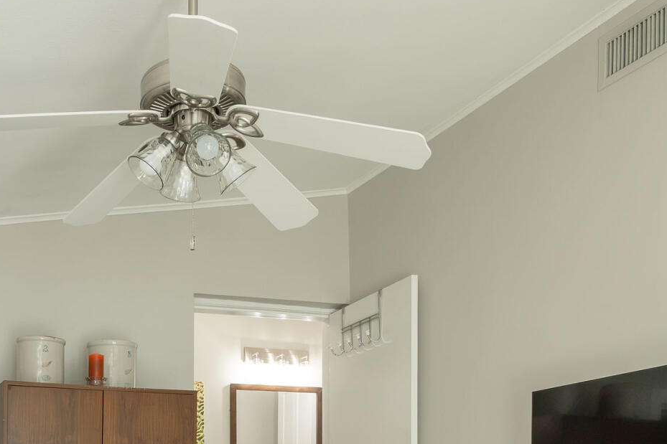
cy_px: 514
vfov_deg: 25.1
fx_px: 908
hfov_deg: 39.0
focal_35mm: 49
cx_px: 149
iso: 1000
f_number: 9
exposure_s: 1/60
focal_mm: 15
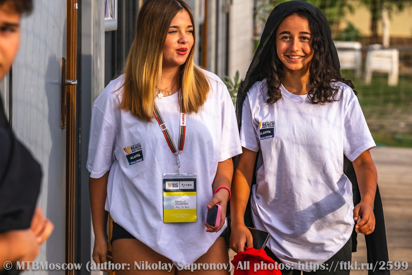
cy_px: 138
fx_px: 1945
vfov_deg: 8.1
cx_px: 206
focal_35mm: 170
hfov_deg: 12.1
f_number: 7.1
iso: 400
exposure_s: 1/1000
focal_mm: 170
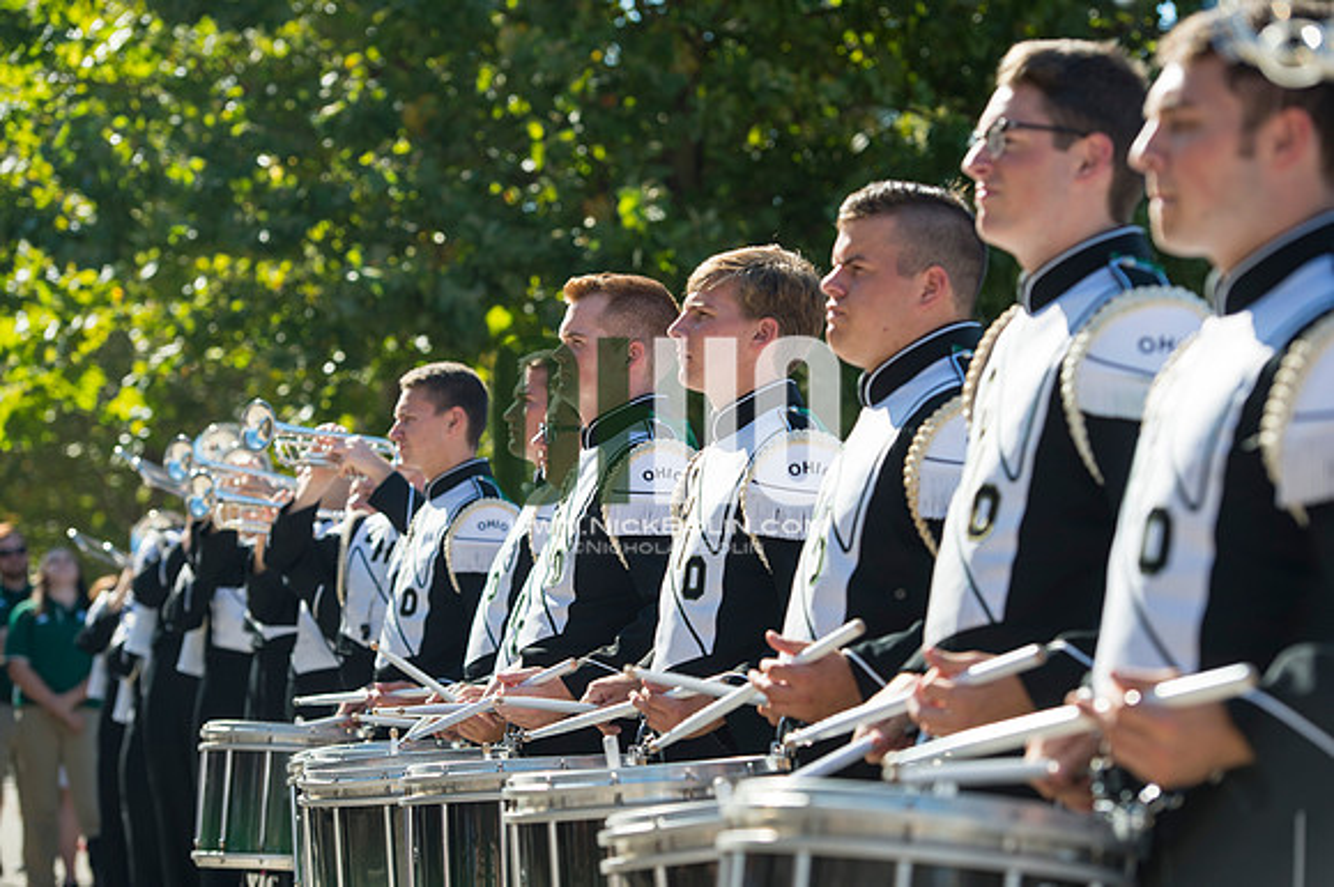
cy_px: 444
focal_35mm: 105
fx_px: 3888
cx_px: 667
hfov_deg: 19.5
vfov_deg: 13.0
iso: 200
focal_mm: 105
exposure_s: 1/1000
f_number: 4.5
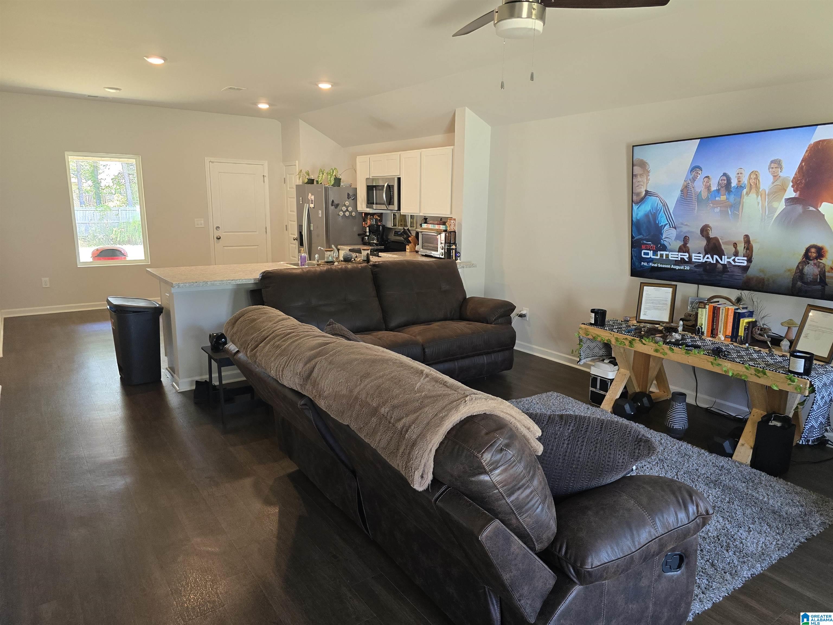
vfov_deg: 58.9
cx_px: 416
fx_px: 553
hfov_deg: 73.9
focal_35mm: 23
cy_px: 312
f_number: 1.7
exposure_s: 1/120
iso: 320
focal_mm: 6.3
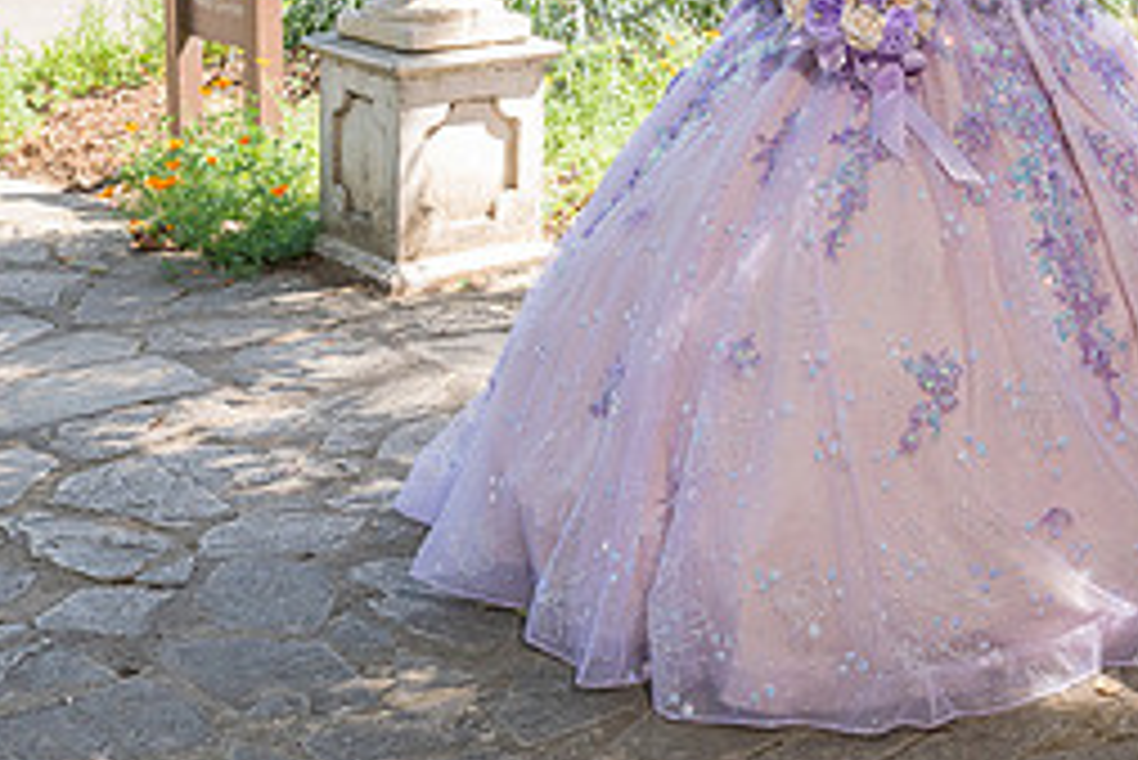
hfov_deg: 27.0
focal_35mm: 72
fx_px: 2277
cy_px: -133
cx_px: 1035
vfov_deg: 18.1
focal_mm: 29
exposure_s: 1/200
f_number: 5.6
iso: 200
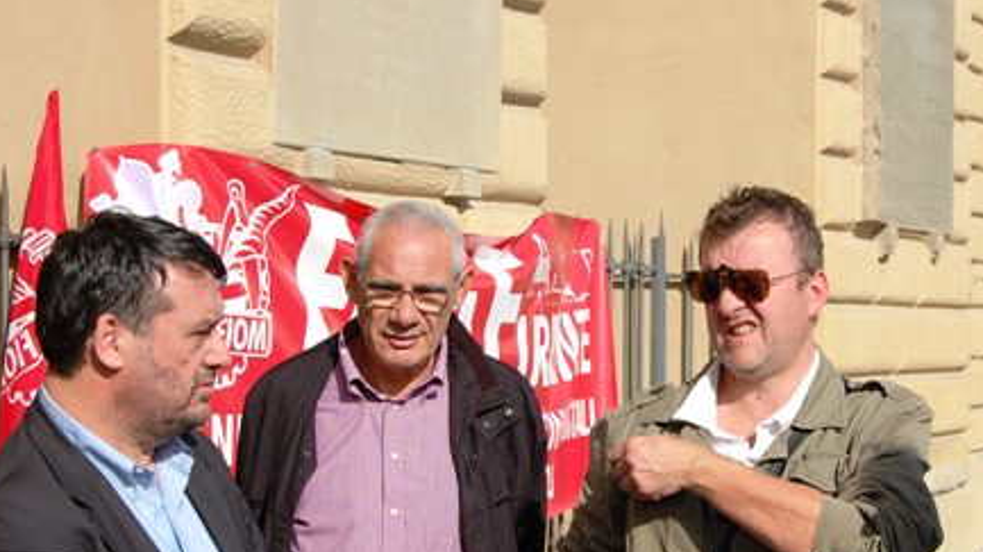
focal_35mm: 79
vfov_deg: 15.2
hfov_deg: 26.8
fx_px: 2058
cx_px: 590
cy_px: 393
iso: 200
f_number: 10
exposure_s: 1/400
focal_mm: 34
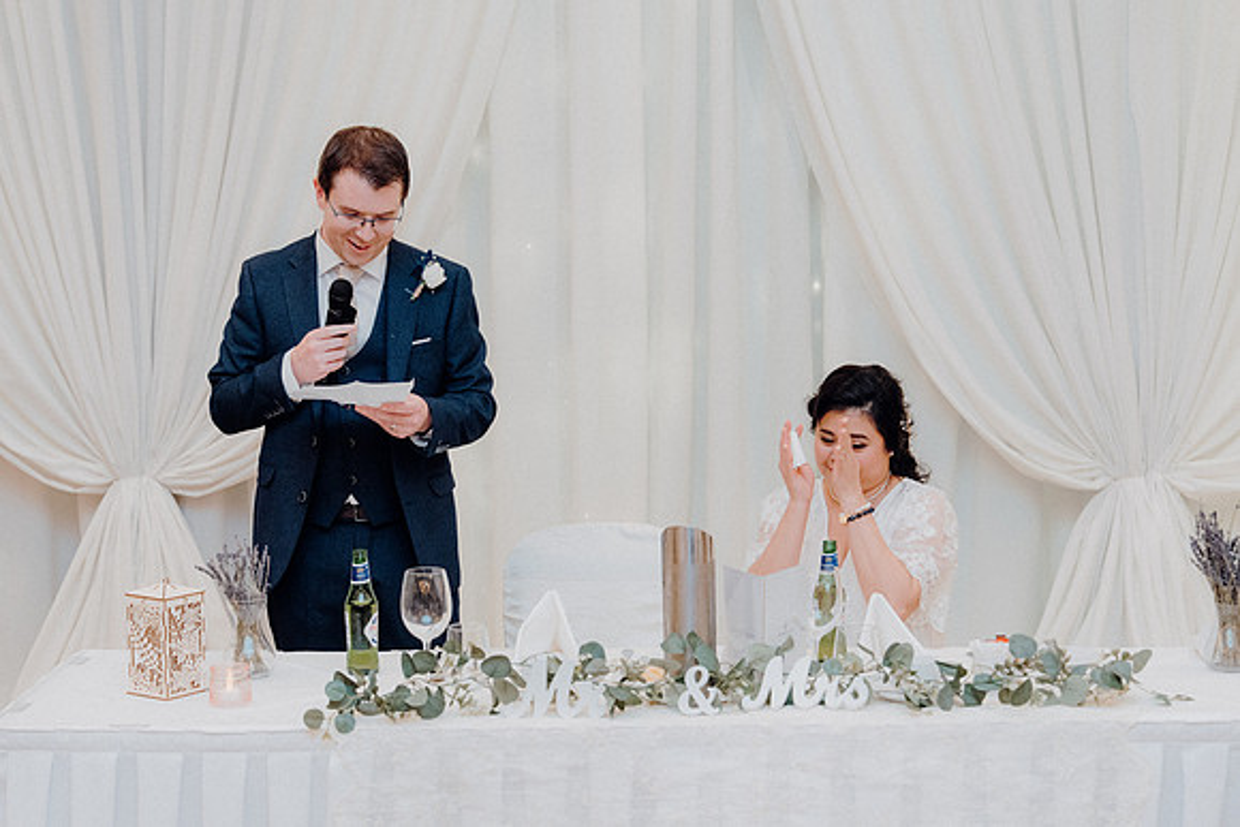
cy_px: 414
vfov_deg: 19.5
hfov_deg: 28.8
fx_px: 2412
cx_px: 620
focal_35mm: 70
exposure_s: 1/160
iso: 3200
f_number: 3.5
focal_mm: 70
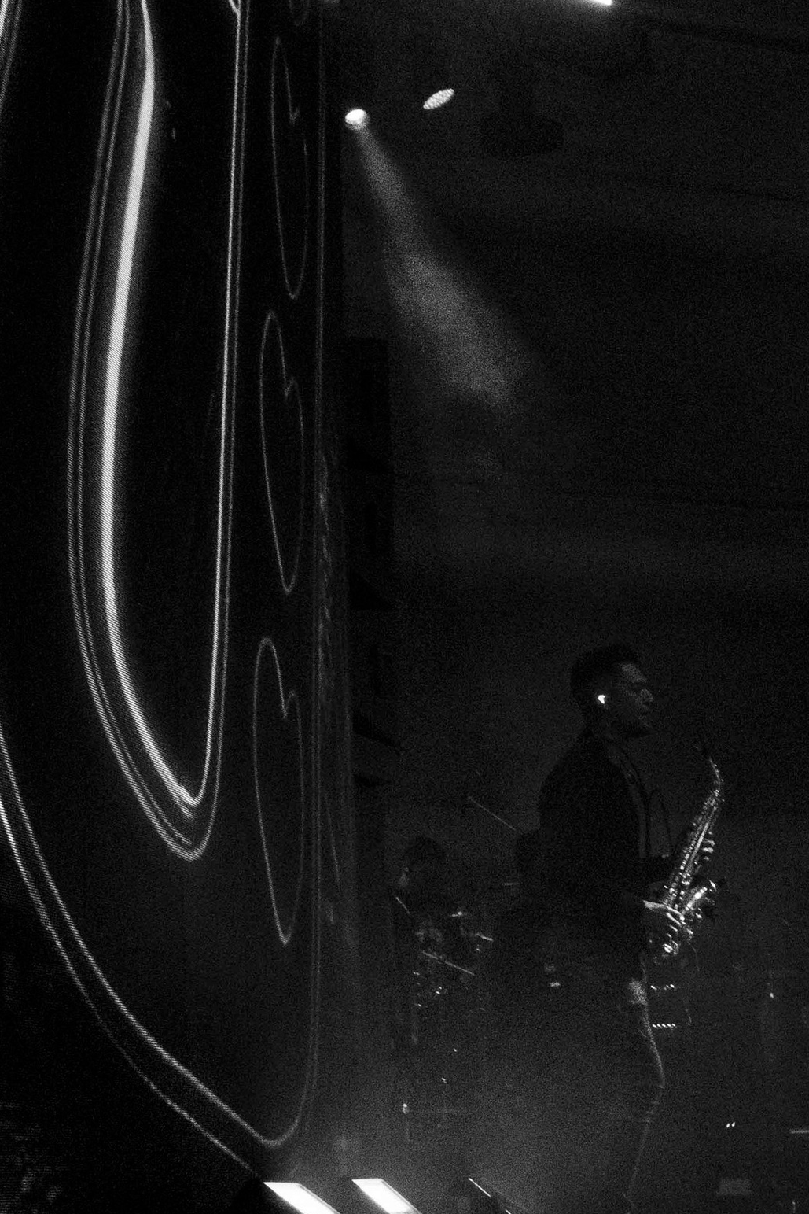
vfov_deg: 18.2
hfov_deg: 12.0
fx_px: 3774
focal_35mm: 112
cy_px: 784
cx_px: 992
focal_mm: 30
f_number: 16
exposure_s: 1/320
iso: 5000
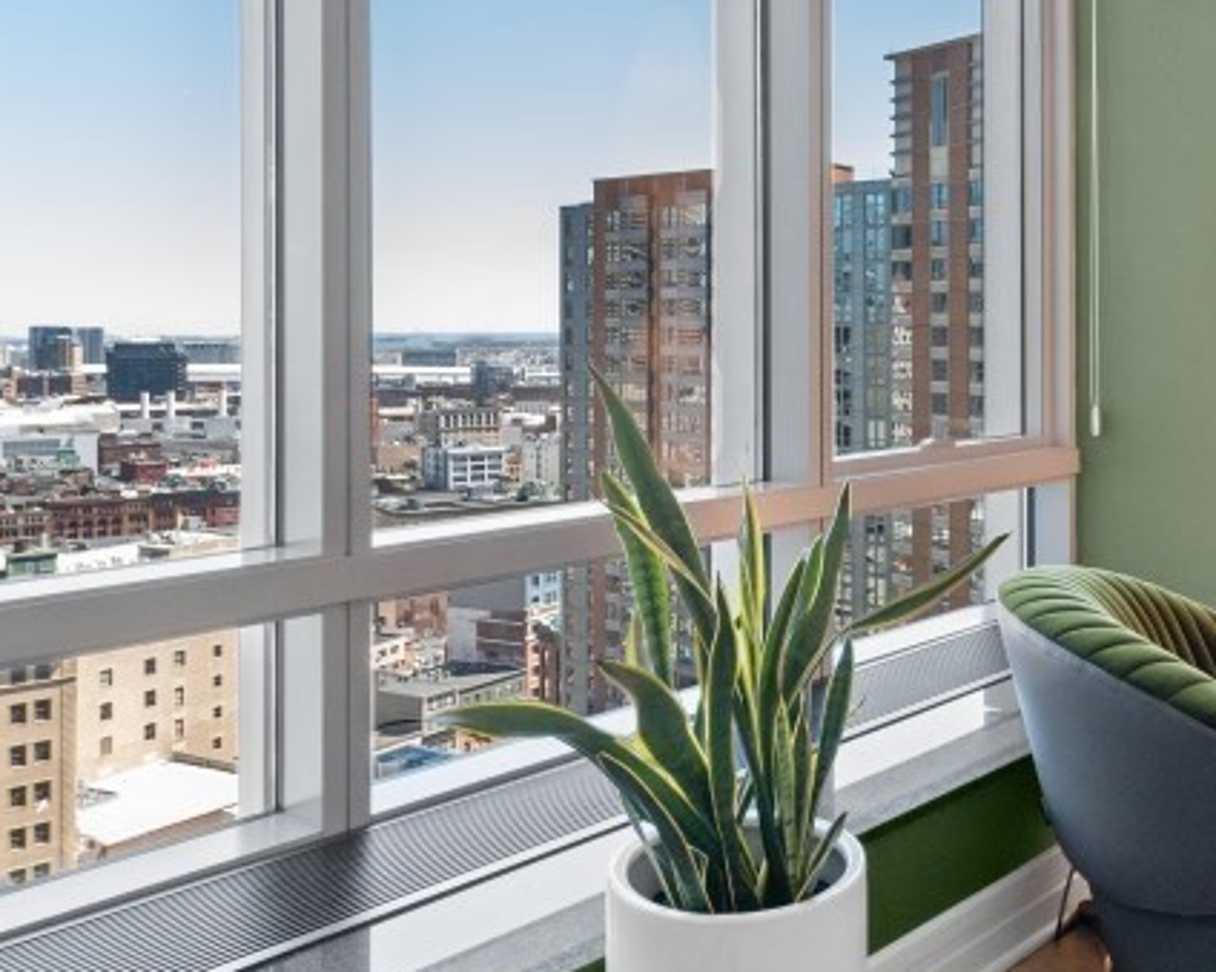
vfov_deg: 42.8
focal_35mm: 34
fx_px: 1223
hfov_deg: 51.0
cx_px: 883
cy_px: 334
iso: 250
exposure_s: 1/80
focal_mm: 10
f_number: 7.1
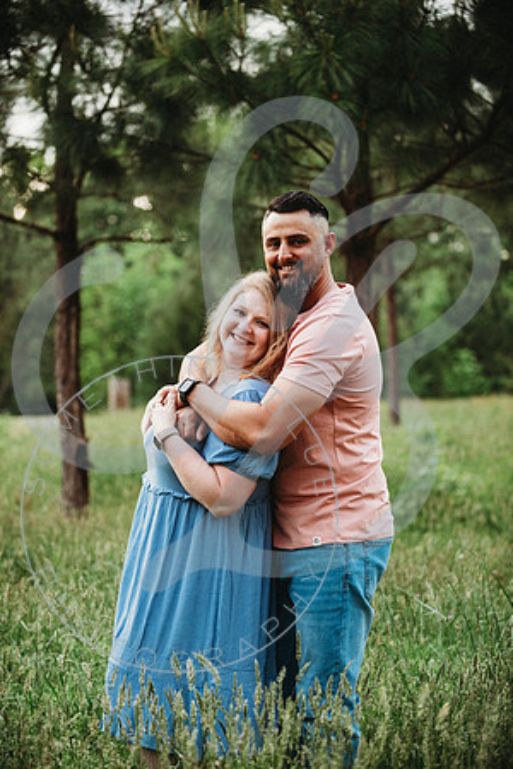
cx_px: 256
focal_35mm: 70
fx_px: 1496
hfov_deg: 19.5
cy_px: 384
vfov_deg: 28.8
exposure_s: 1/200
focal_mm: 70
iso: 200
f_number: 2.8
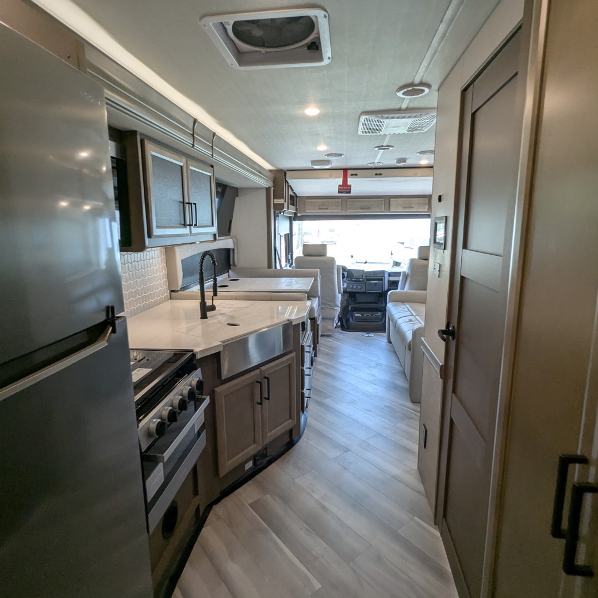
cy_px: 298
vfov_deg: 77.7
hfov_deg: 77.7
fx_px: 371
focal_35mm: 19
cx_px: 296
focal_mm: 2.35
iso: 137
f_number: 2.2
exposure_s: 1/111
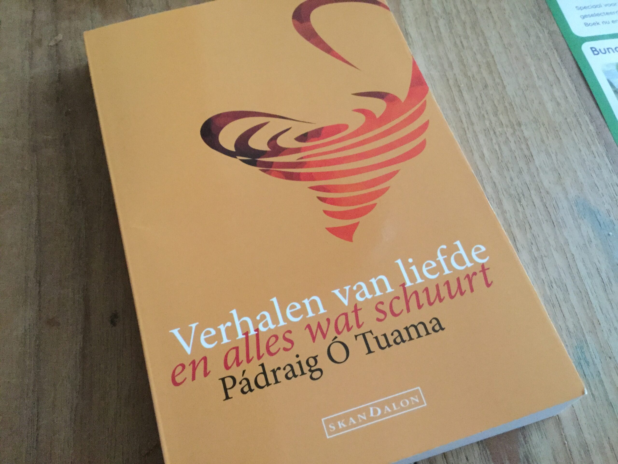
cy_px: 232
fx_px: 553
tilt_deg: -64.9
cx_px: 309
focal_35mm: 31
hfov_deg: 58.4
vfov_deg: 45.4
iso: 500
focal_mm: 3.3
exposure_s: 1/17
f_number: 2.4
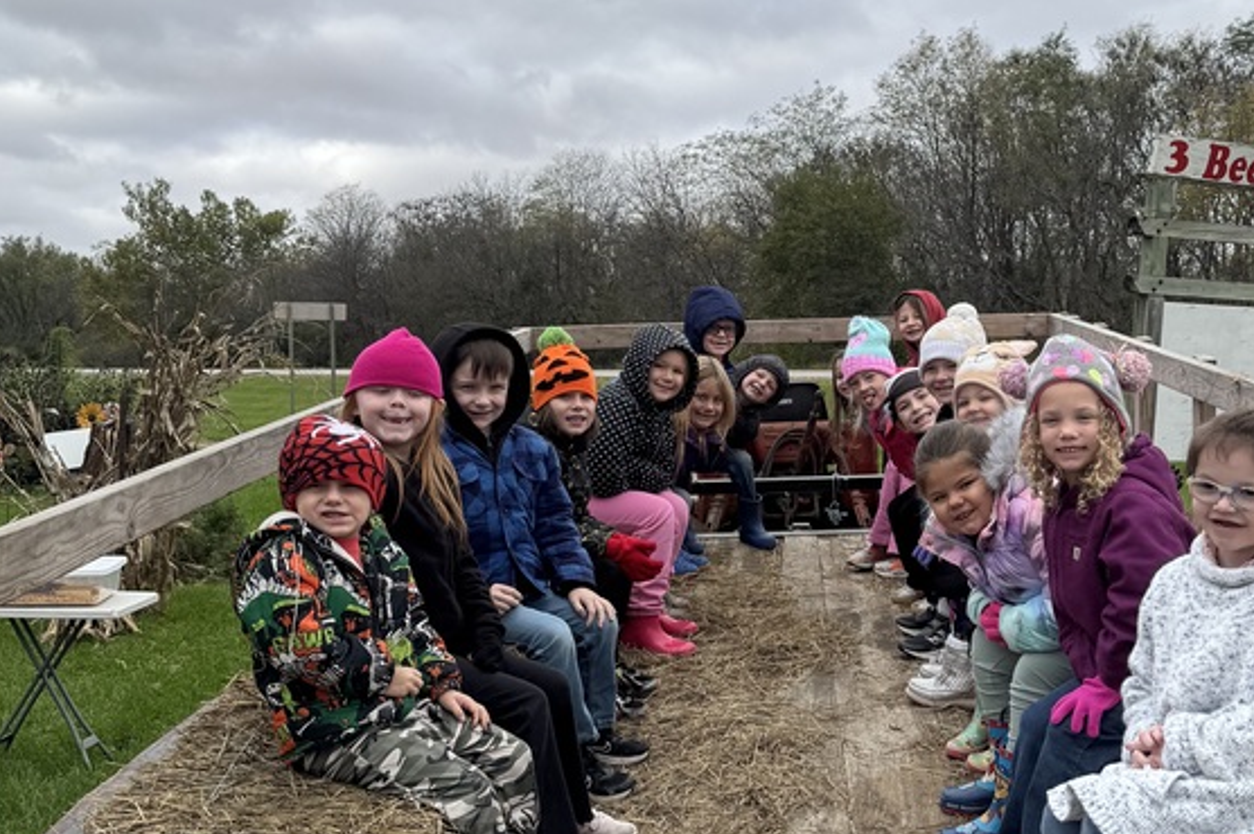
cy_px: 354
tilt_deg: +1.4
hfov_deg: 42.4
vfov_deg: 29.2
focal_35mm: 46
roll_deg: +1.3
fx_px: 1601
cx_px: 805
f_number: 1.78
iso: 80
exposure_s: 1/1637
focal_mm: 6.76
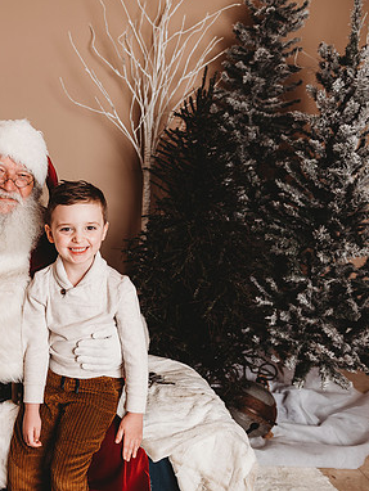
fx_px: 497
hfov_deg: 37.8
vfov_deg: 52.6
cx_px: 31
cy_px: 244
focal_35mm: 35
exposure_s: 1/160
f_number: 3.2
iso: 100
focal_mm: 24
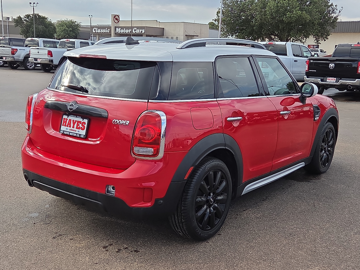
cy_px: 135
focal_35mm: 42
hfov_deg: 44.8
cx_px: 180
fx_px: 437
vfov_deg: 34.3
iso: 25
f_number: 1.8
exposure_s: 1/667
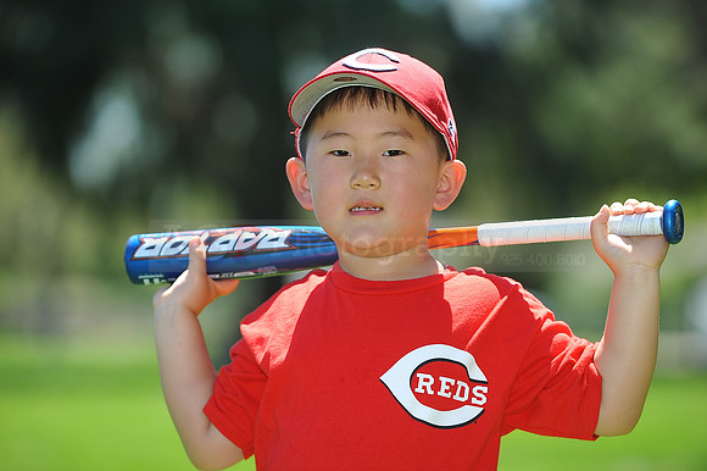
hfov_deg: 10.3
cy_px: 236
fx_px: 3925
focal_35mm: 200
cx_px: 354
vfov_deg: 6.9
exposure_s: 1/500
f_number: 4.5
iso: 200
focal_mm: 200
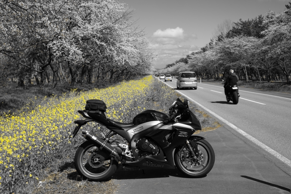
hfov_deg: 48.4
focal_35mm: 40
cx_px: 146
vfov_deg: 33.4
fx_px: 323
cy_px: 97
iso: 100
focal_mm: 40
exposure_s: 1/90
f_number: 8
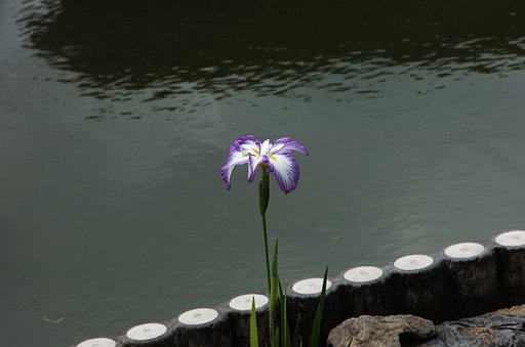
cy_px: 174
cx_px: 262
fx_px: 4365
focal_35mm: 300
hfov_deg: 6.9
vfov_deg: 4.6
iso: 400
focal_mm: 200
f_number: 13
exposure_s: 1/400
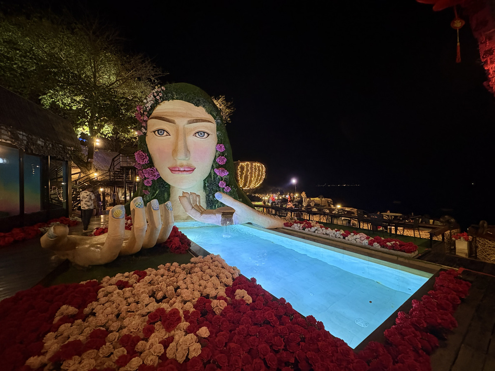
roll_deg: +0.8
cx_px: 248
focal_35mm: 14
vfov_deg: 85.7
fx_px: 200
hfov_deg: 102.1
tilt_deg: +0.5
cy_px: 186
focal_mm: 2.22
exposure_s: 1/33
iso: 1000
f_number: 2.2
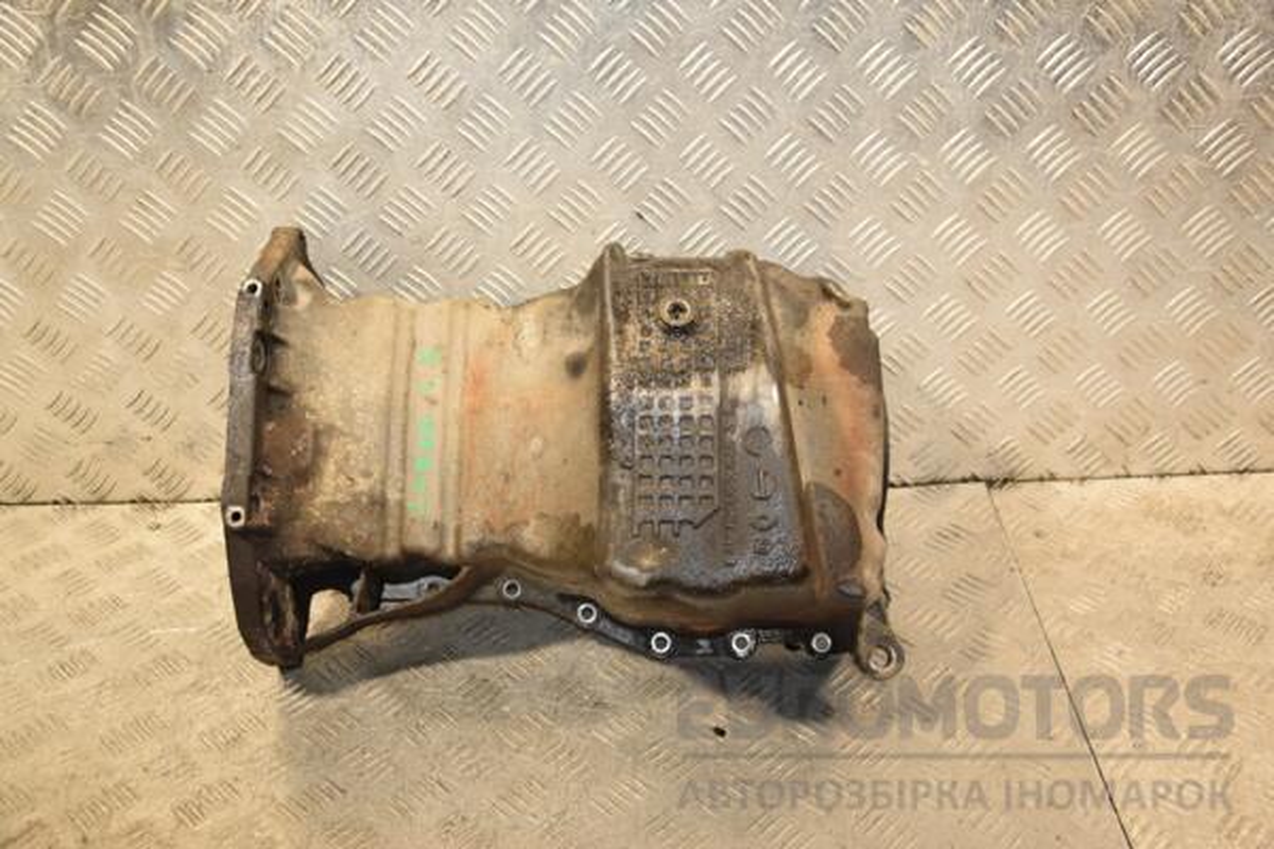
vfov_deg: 35.5
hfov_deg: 51.3
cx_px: 637
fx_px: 1327
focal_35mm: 38
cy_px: 424
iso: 800
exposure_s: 1/160
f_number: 5
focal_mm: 25
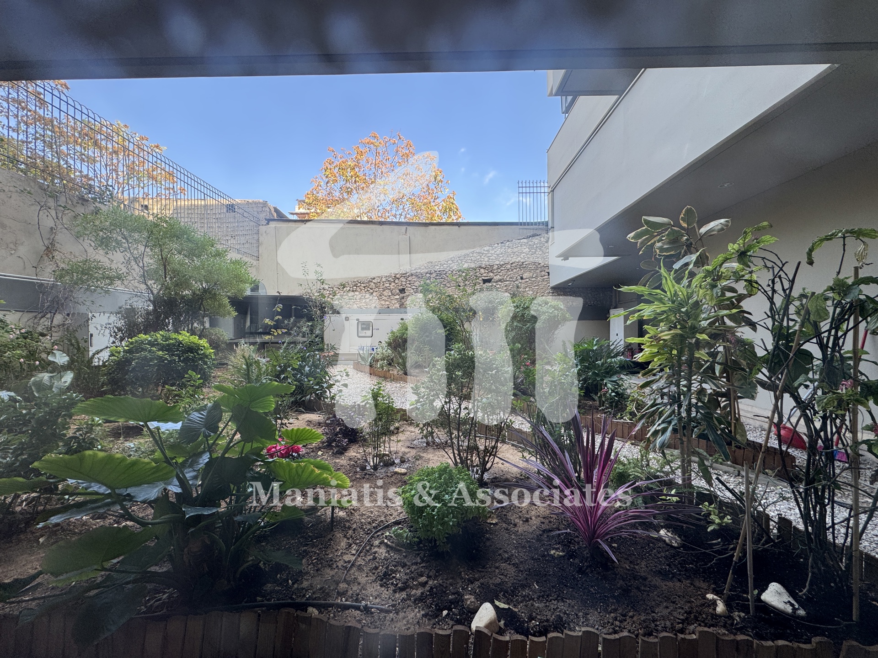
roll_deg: +0.6
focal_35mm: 14
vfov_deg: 85.7
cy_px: 329
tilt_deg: +0.4
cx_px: 439
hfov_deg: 102.1
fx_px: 355
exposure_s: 1/107
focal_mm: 2.22
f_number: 2.2
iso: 40
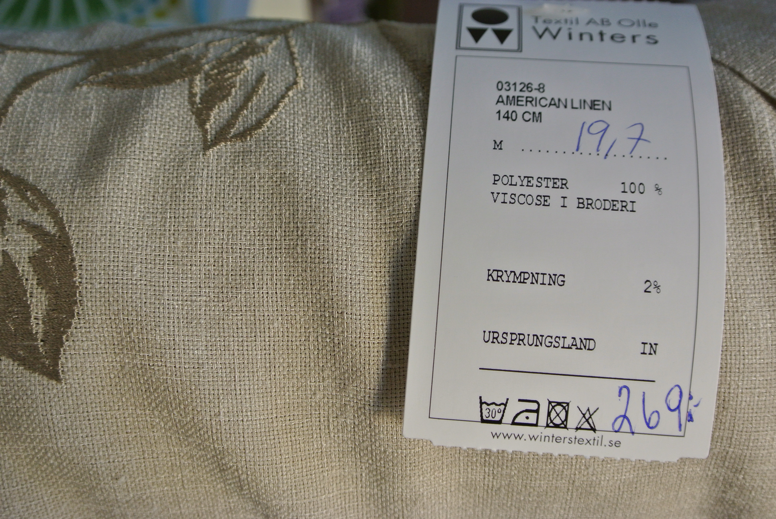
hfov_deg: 43.6
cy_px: 260
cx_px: 388
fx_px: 971
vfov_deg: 29.9
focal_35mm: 45
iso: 450
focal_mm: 16.9
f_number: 4.5
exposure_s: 1/125
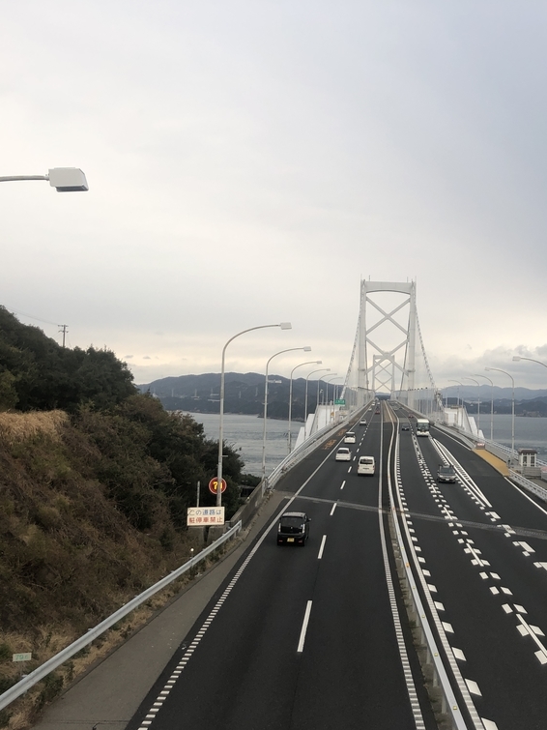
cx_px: 437
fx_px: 801
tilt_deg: +2.2
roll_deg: -0.7
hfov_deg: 36.4
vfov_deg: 49.0
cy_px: 367
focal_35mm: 38
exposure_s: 1/186
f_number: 1.8
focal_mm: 4
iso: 20
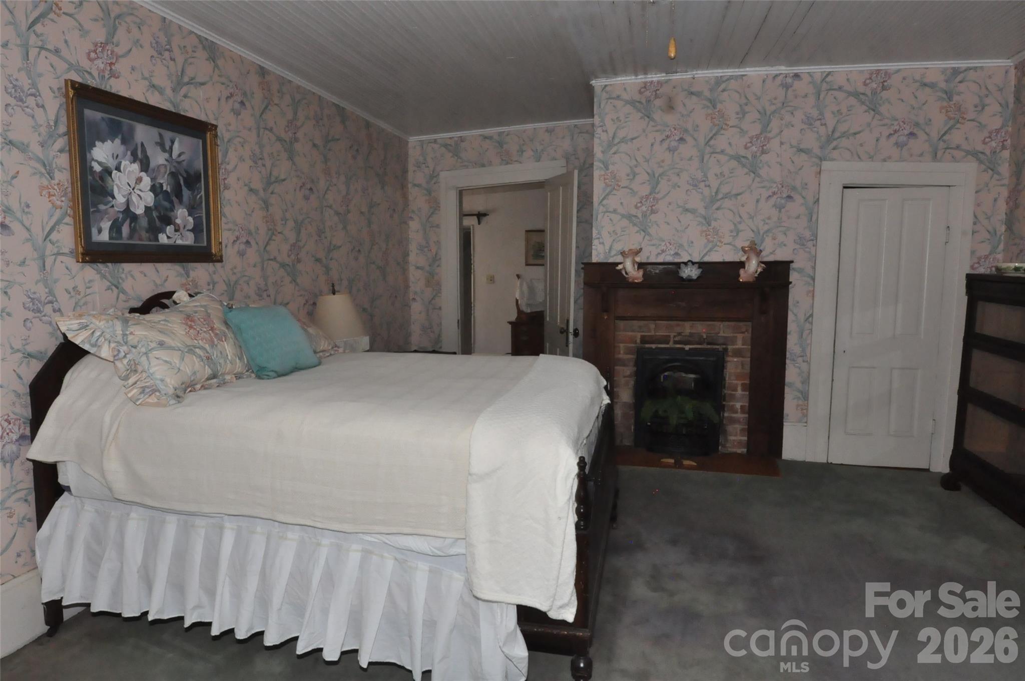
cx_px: 512
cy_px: 340
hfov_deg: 81.3
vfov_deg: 59.4
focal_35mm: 21
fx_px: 597
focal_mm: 14
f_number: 8
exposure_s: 1/60
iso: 2500
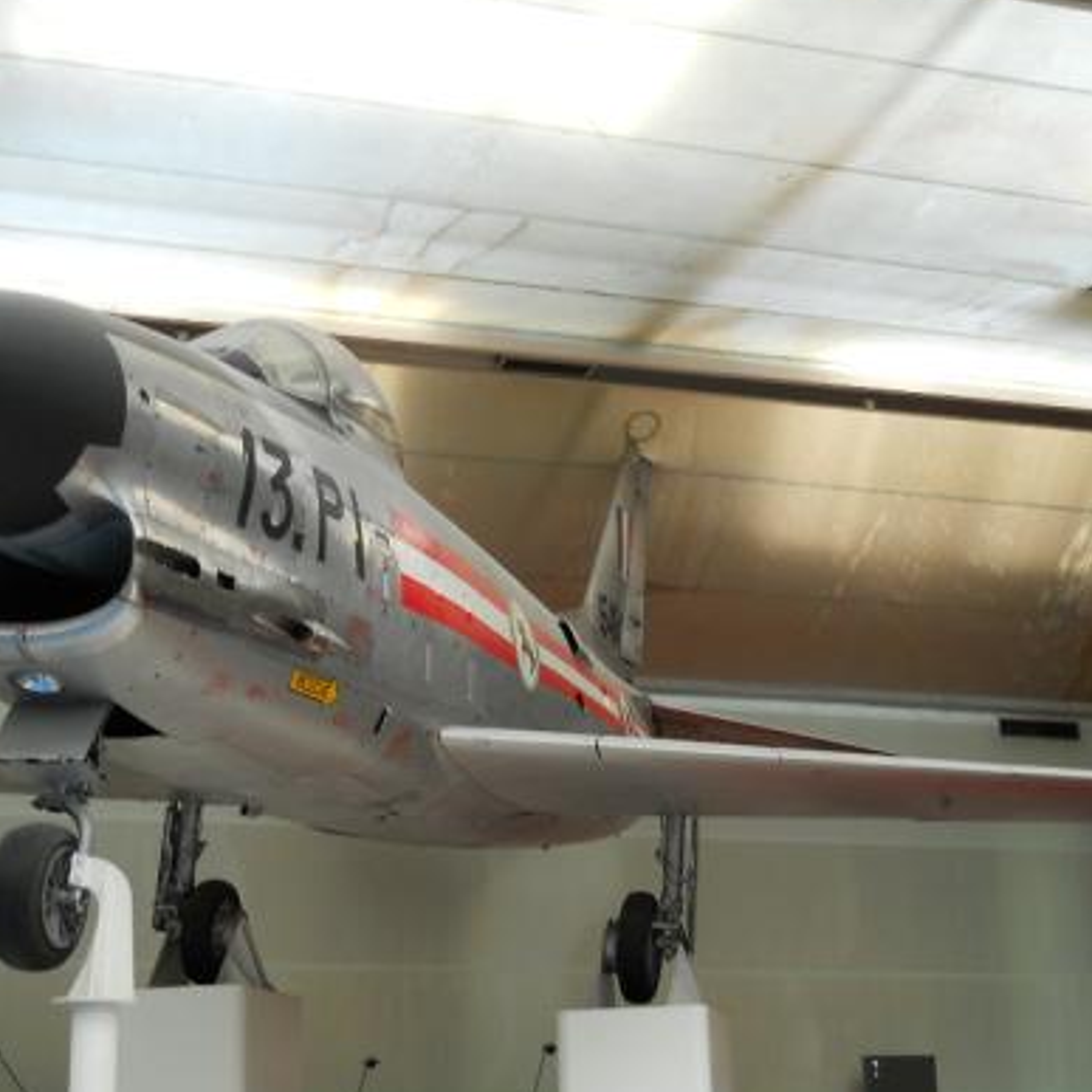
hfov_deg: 28.6
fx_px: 2141
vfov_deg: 28.6
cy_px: 590
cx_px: 516
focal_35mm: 60
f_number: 3.1
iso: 100
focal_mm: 6.72
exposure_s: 1/30
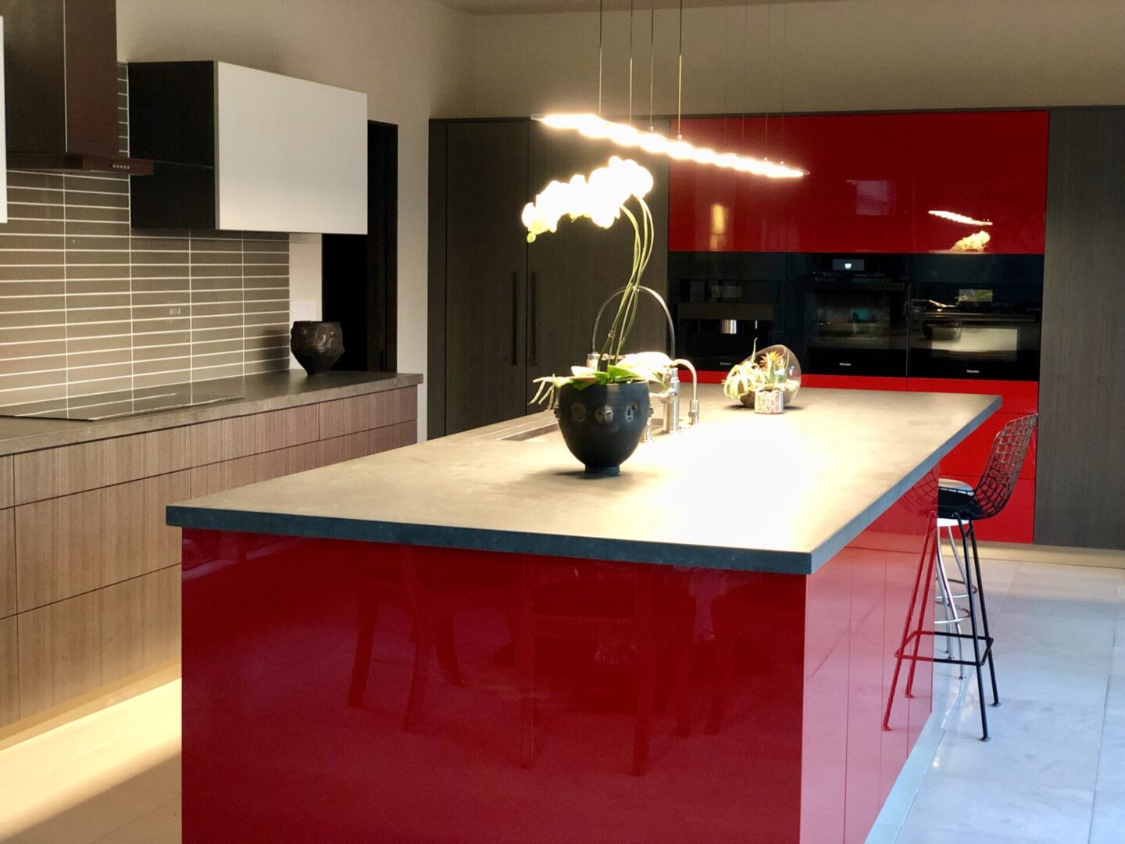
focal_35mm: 52
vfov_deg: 28.0
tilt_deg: -5.0
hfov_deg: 36.8
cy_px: 422
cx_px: 562
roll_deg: -0.5
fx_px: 1690
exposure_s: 1/15
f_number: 2.4
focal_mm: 6
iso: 160
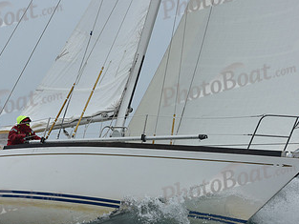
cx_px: 113
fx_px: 1538
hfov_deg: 11.1
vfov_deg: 8.3
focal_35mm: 178
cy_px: 145
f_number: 7.1
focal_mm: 100
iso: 320
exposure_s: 1/1000
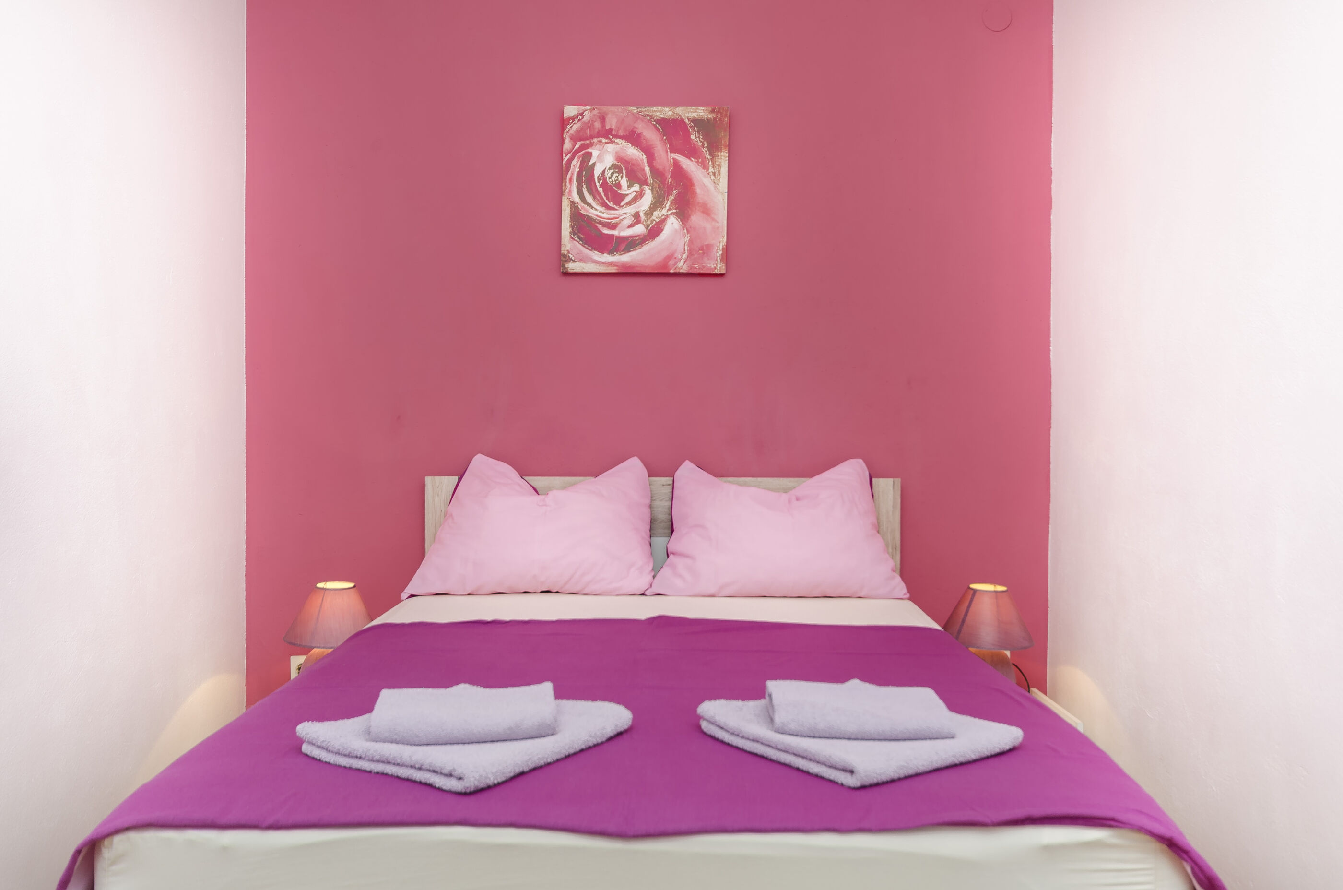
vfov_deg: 43.4
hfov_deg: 62.0
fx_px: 1117
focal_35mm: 30
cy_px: 445
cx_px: 672
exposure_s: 1/20
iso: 100
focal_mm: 20
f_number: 5.6
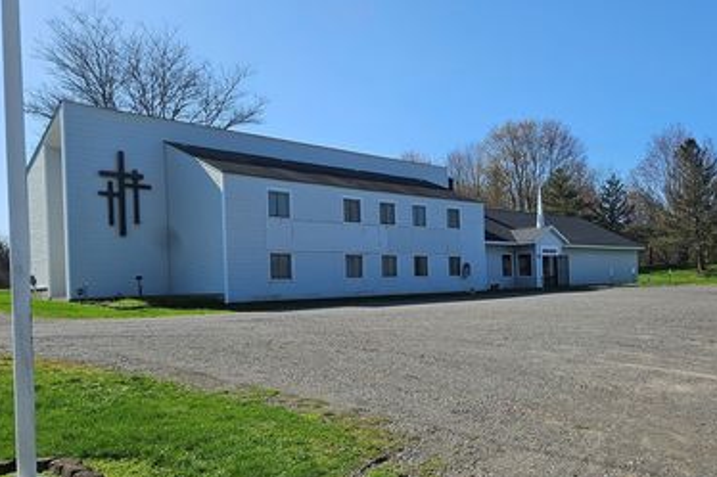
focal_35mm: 32
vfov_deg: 40.9
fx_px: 637
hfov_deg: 58.5
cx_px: 408
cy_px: 283
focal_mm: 5.4
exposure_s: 1/1894
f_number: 1.8
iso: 25
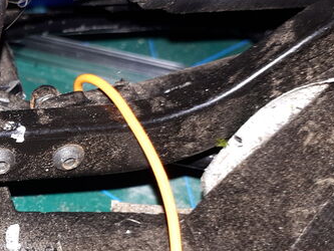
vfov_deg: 18.2
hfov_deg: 21.8
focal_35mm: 81
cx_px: -99
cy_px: 155
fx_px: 782
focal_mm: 3.6
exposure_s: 1/33
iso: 50
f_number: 1.9
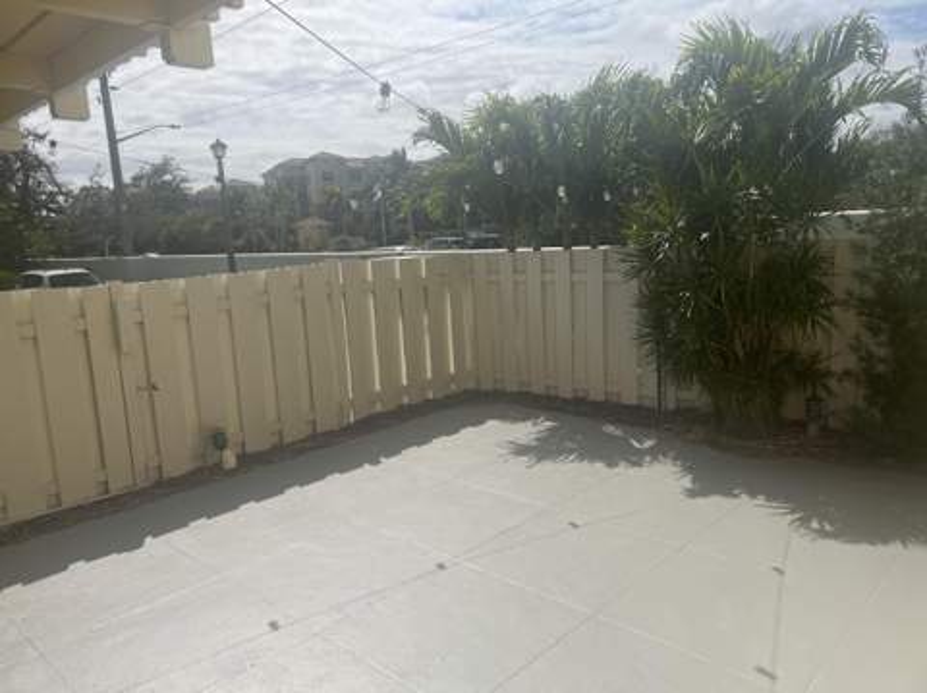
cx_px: 464
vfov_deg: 53.0
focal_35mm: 26
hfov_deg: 67.4
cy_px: 346
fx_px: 696
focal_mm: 5.7
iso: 50
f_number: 1.5
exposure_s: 1/8000
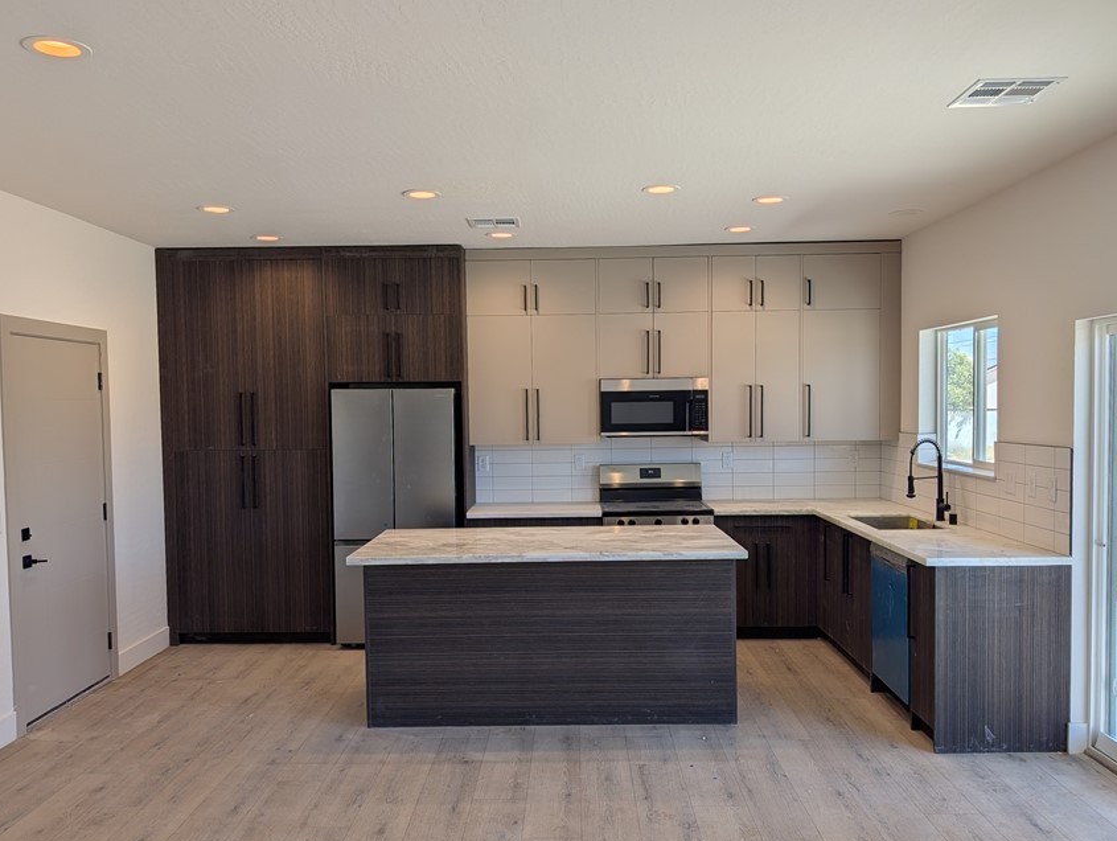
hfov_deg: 61.6
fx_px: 937
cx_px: 548
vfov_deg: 48.3
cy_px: 444
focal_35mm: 29
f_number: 1.68
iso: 17
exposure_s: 1/810
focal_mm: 6.9
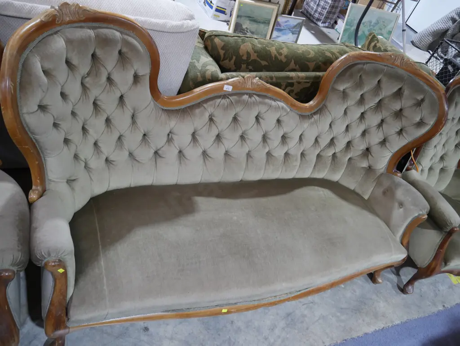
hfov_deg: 63.4
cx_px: 230
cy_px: 173
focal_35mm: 28
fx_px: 372
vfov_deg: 49.8
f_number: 3.5
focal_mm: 14
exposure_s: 1/60
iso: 640
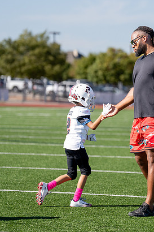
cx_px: 124
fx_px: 1355
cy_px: 113
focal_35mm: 211
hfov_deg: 6.5
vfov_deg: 9.8
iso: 320
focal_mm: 133
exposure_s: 1/6400
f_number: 2.8
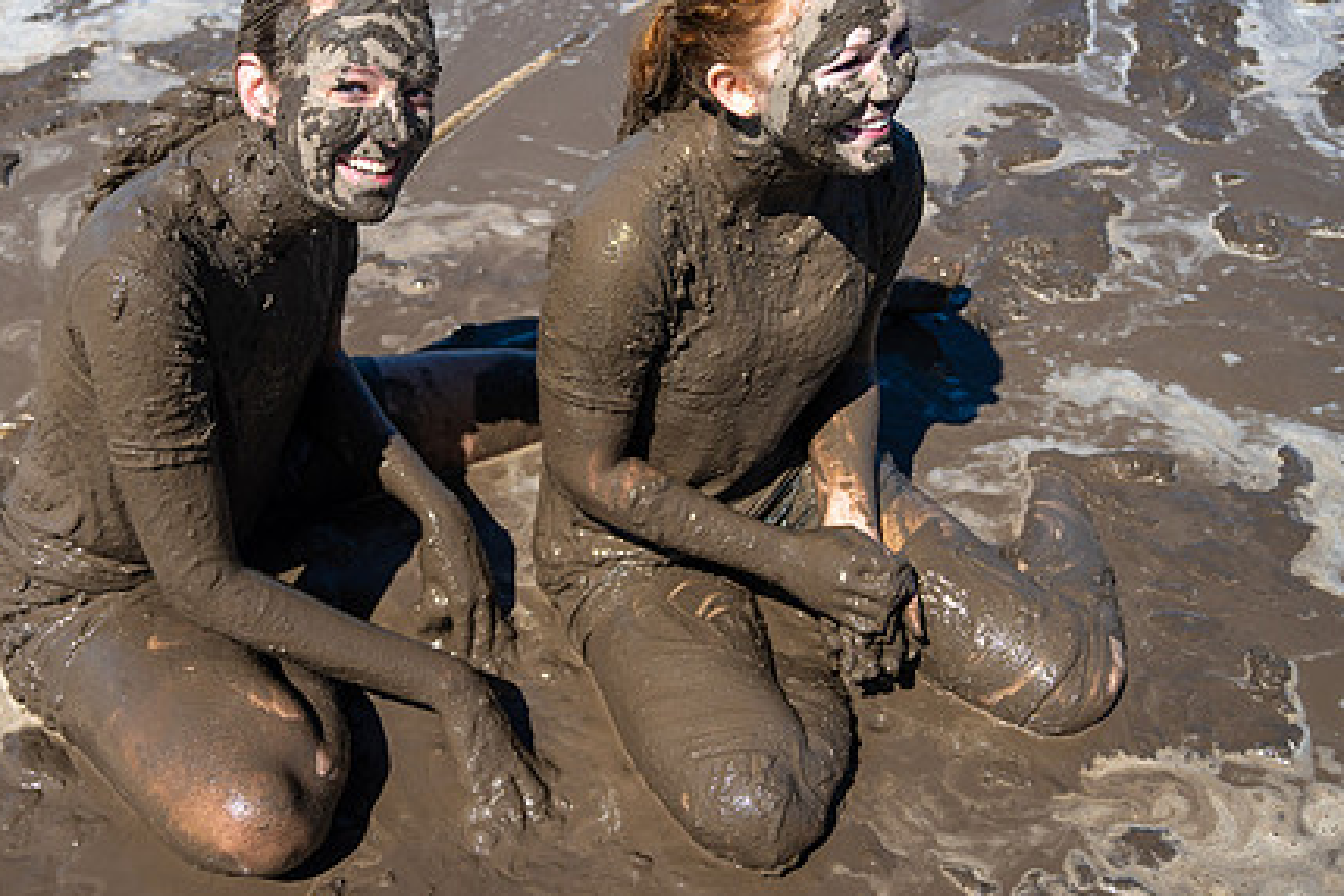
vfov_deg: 27.9
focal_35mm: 48
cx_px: 596
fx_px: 1792
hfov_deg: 41.1
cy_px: 294
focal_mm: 31
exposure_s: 1/1600
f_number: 4
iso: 100
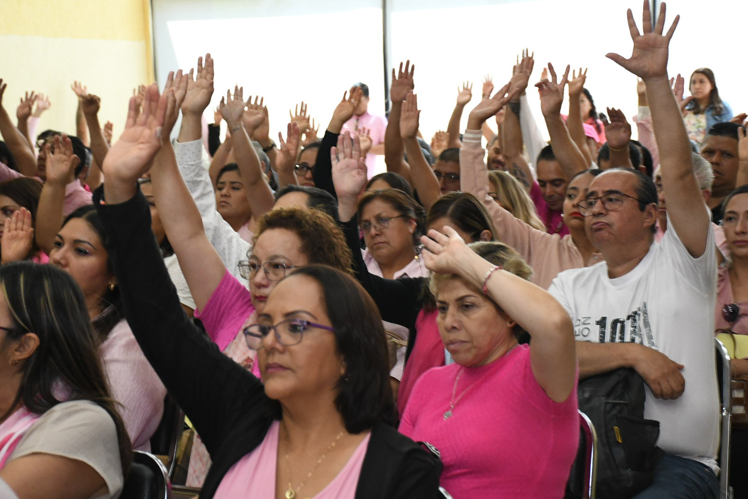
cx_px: 374
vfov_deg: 16.3
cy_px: 250
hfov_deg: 24.2
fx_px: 1745
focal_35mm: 84
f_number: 6.3
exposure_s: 1/125
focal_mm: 56
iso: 3200
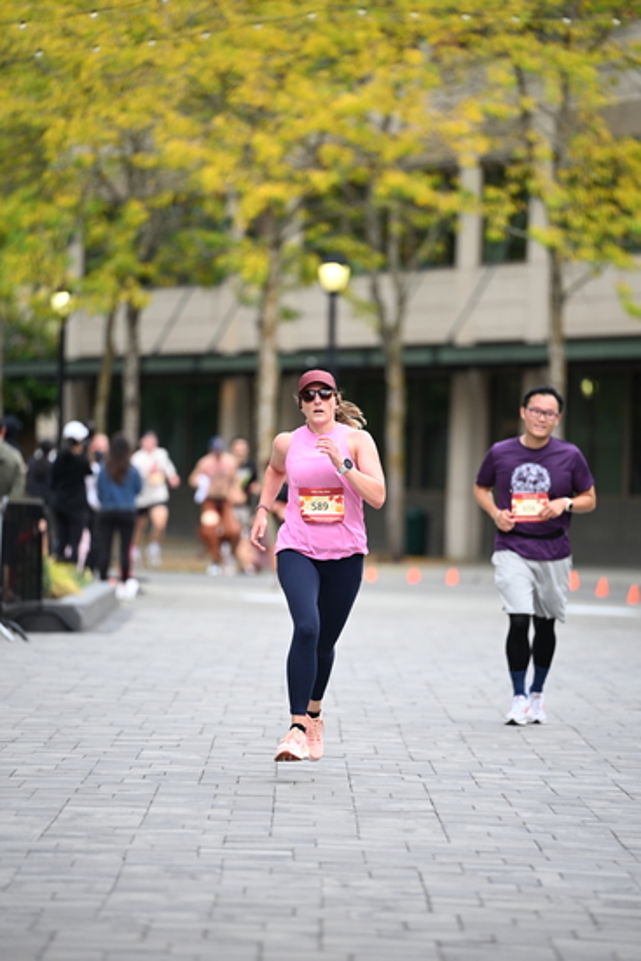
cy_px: 480
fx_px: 5338
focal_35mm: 200
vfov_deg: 10.3
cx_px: 320
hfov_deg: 6.9
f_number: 2.8
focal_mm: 200
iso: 640
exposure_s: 1/1600
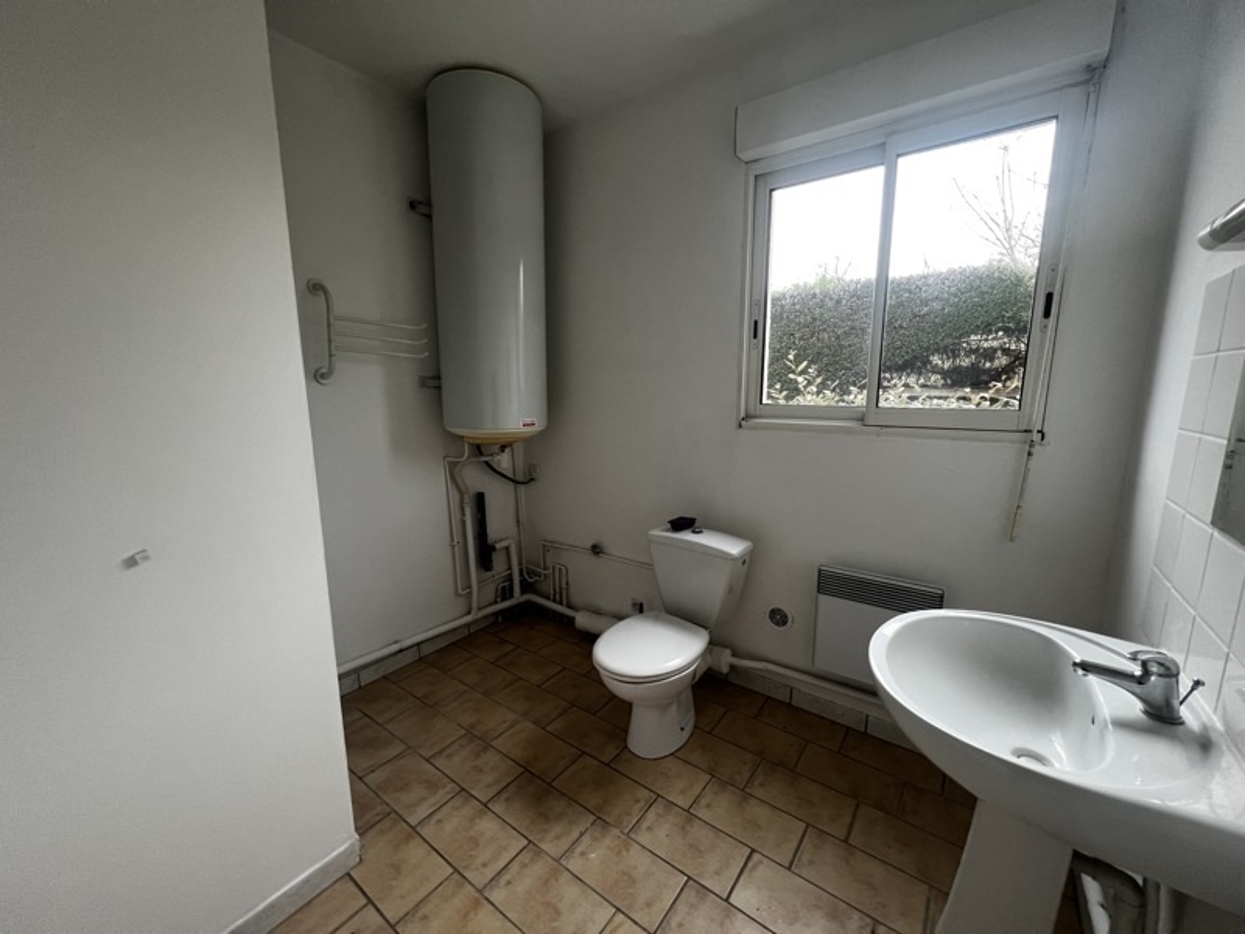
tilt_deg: -10.4
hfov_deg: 106.2
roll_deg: +0.3
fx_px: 468
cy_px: 467
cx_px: 622
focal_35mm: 13
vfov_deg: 89.9
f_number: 1.8
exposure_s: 1/99
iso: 250
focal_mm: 1.57
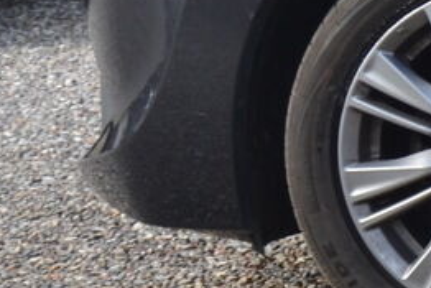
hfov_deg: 7.0
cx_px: 1462
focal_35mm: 253
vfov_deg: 5.4
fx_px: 3026
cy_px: -168
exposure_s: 1/125
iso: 100
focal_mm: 23
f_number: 5.6
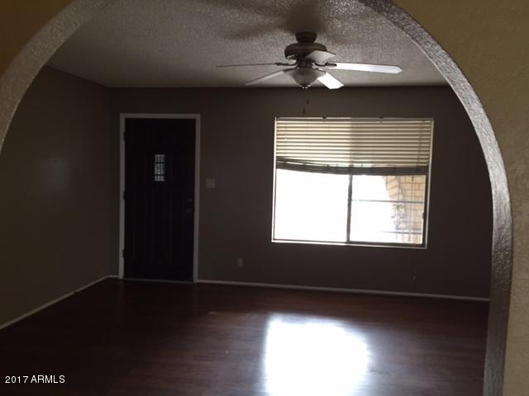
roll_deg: -1.6
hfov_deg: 61.7
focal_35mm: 29
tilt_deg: -2.8
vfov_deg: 48.2
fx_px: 443
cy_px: 198
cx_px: 264
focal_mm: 4.15
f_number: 2.2
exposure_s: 1/30
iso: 125
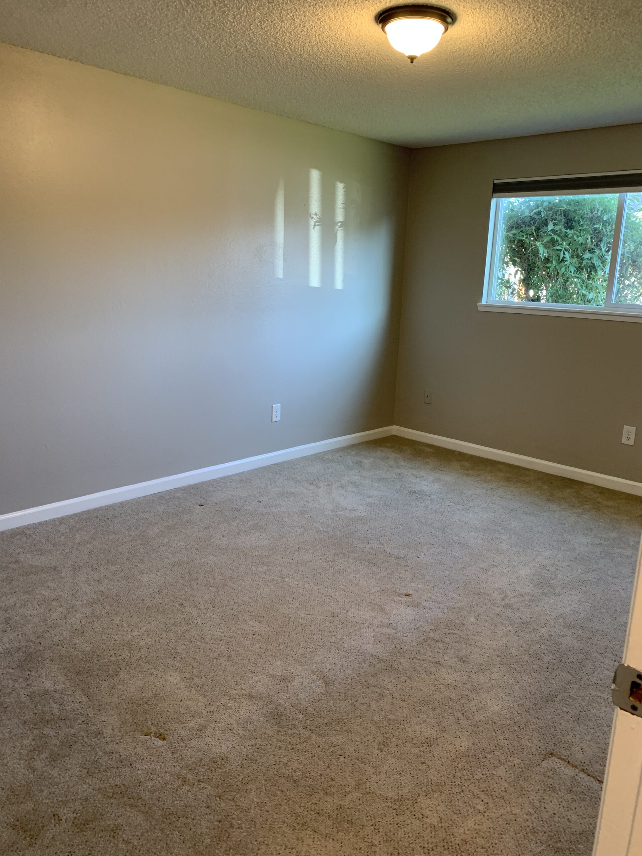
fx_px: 643
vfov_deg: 67.3
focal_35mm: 26
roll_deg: -3.6
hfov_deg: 53.1
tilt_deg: -12.1
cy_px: 428
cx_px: 321
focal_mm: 4.25
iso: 125
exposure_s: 1/60
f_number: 1.8
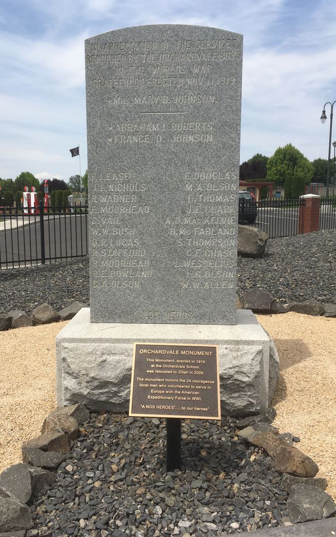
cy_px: 267
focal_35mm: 31
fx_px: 454
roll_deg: +1.6
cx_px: 156
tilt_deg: -8.0
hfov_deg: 40.6
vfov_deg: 61.2
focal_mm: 4.15
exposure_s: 1/2079
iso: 25
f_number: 2.2
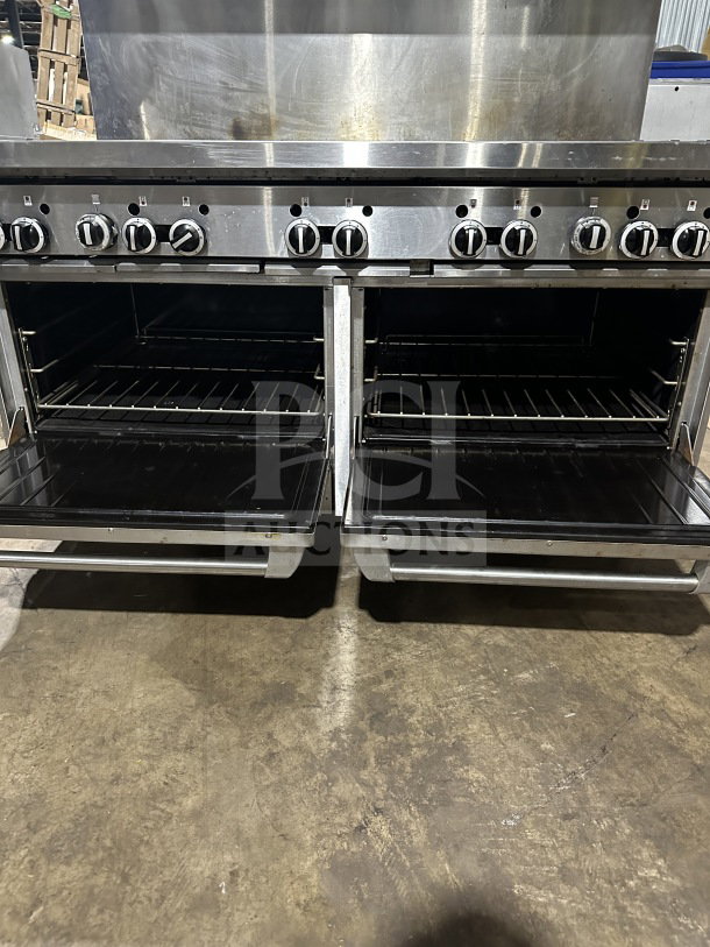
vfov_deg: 71.6
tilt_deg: -24.3
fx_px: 656
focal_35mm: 24
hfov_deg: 56.8
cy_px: 474
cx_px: 355
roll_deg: -2.0
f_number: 1.78
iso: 1000
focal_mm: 6.86
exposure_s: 1/58
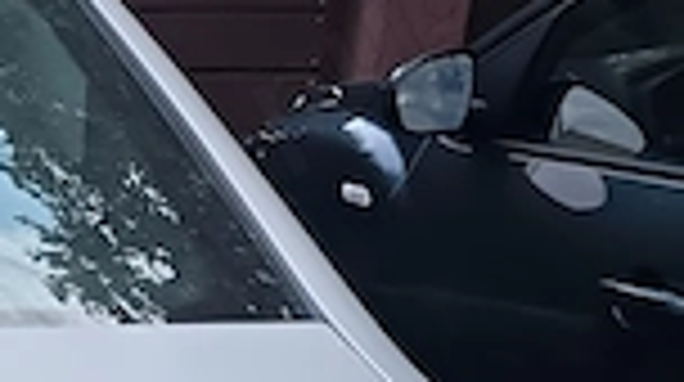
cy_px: 764
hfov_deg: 14.3
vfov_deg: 8.3
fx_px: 2499
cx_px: -414
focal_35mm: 138
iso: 119
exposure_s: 1/100
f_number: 1.75
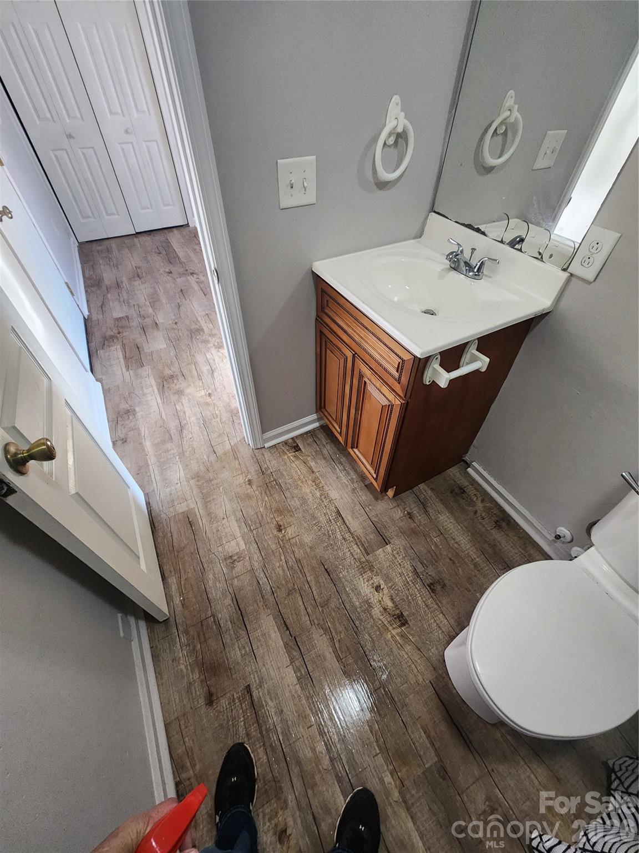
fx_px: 320
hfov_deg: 89.9
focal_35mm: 13
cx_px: 320
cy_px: 426
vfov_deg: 106.2
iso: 400
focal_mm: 2.2
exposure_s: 1/60
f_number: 2.2
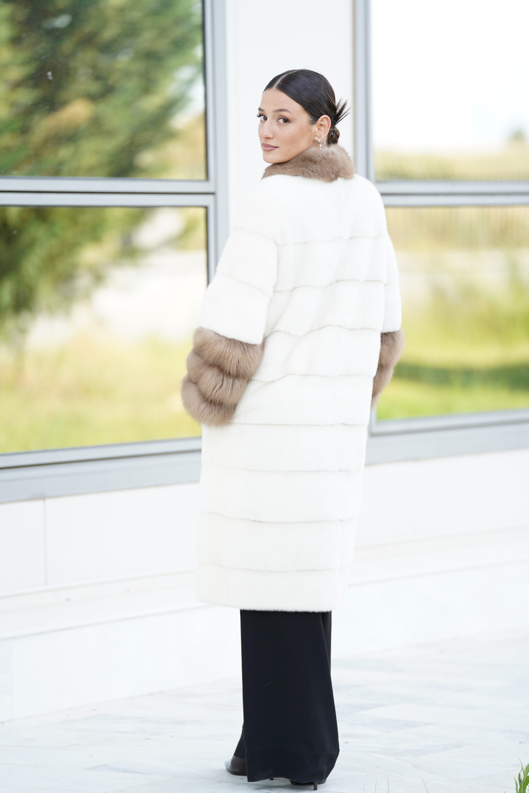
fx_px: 3923
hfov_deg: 7.7
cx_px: 264
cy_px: 396
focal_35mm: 178
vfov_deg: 11.5
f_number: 2.8
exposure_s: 1/250
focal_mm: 178
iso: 200
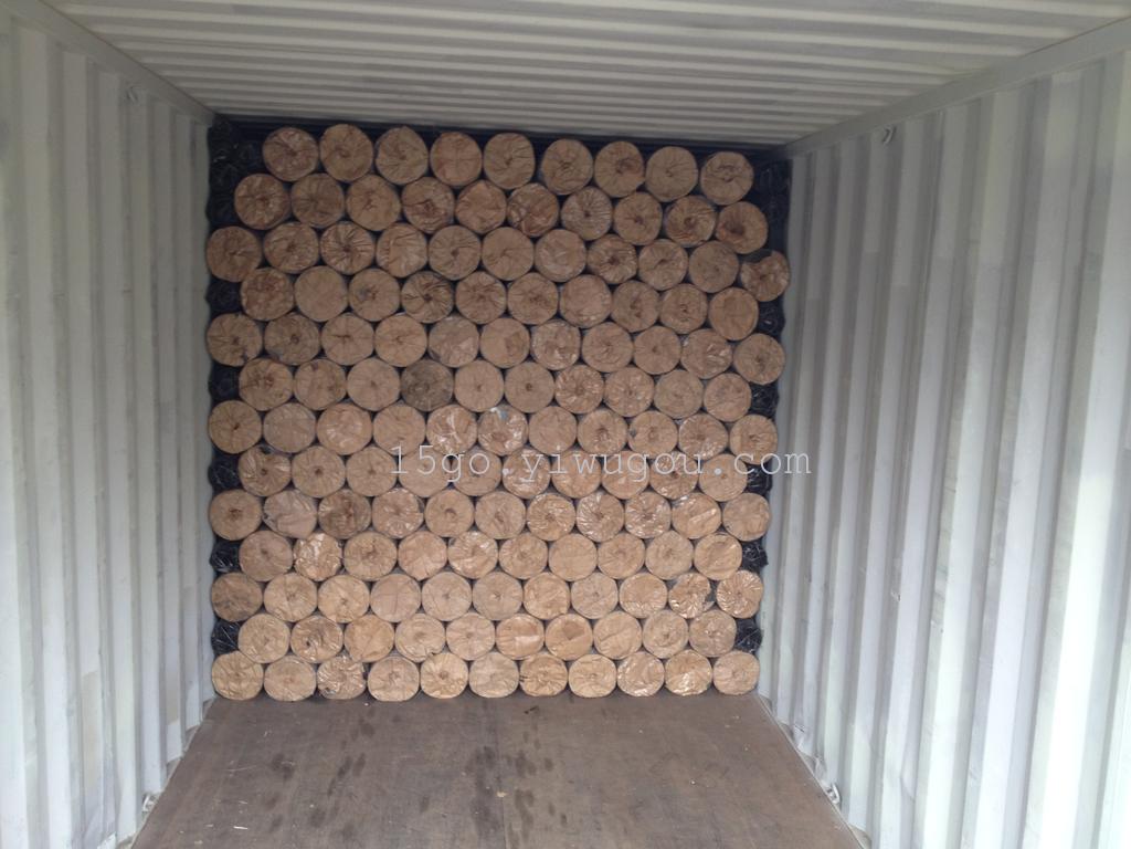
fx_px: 1144
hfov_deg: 52.6
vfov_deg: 40.7
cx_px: 566
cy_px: 424
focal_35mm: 35
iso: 50
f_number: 2.4
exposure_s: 1/20
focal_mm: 4.28
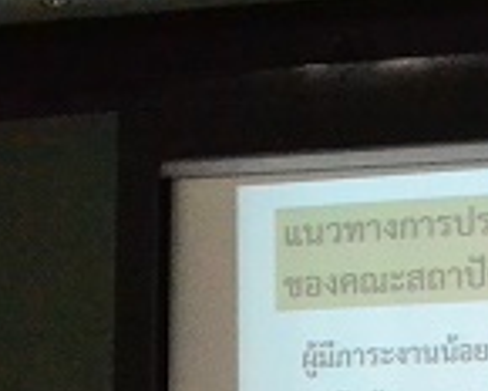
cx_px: 215
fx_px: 2917
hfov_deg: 9.6
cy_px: 811
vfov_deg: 7.3
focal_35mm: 202
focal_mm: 26
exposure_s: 1/60
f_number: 4.2
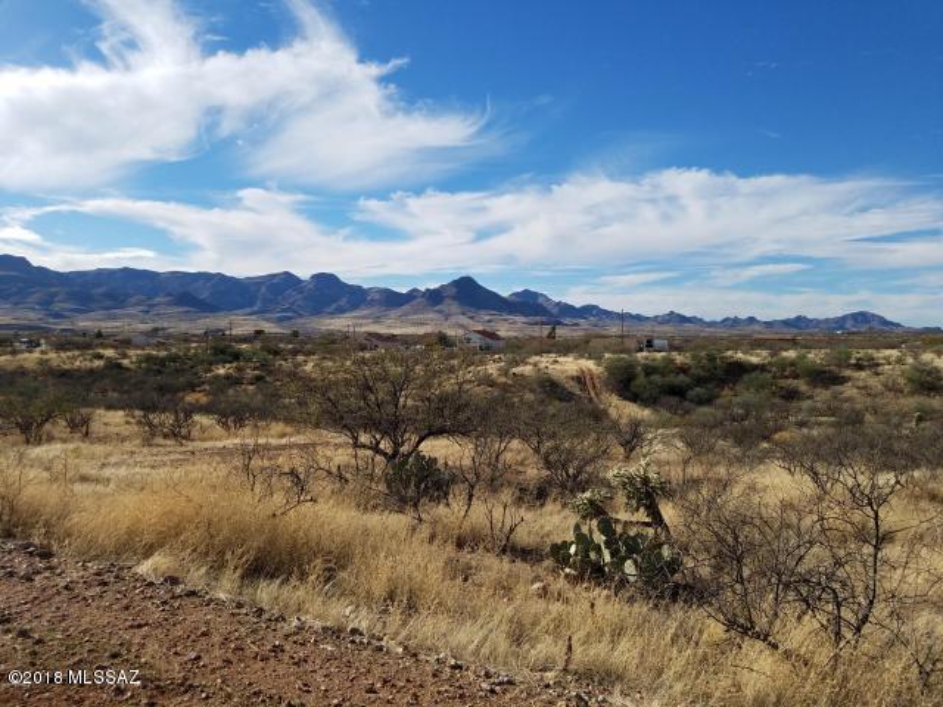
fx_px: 708
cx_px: 472
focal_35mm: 26
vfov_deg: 53.1
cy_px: 354
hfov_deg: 67.3
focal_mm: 4.2
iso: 50
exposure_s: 1/3832
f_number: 1.7
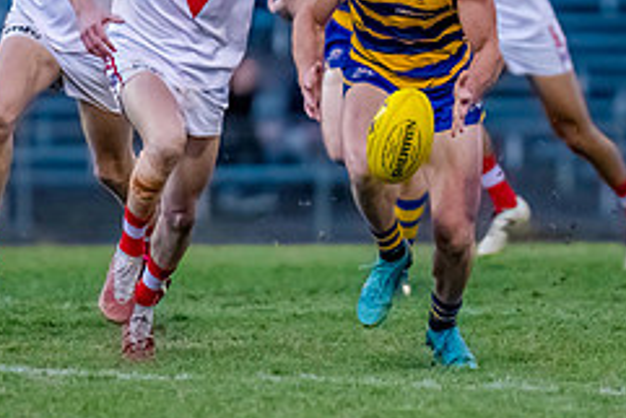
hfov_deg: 1.8
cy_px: 50
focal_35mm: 1168
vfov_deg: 1.2
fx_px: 20322
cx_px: 317
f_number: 4
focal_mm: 420
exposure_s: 1/1600
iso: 9000
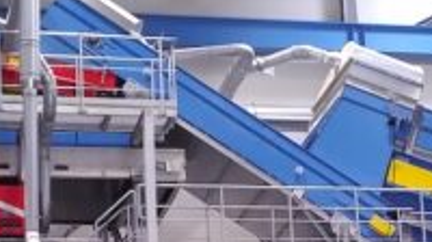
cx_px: 240
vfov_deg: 10.6
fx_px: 1293
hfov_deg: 19.0
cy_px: 270
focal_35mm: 113
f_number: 2.2
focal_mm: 4.75
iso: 163
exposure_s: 1/30
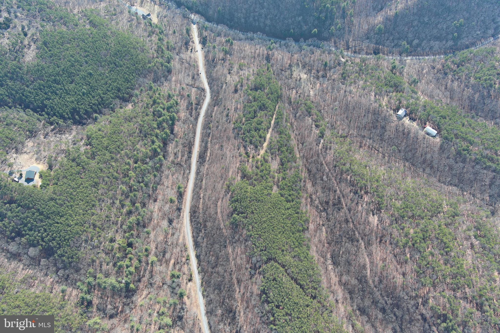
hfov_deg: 63.7
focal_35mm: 29
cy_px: 166
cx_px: 250
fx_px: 403
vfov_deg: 45.0
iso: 100
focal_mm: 10.57
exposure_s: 1/316
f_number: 2.8
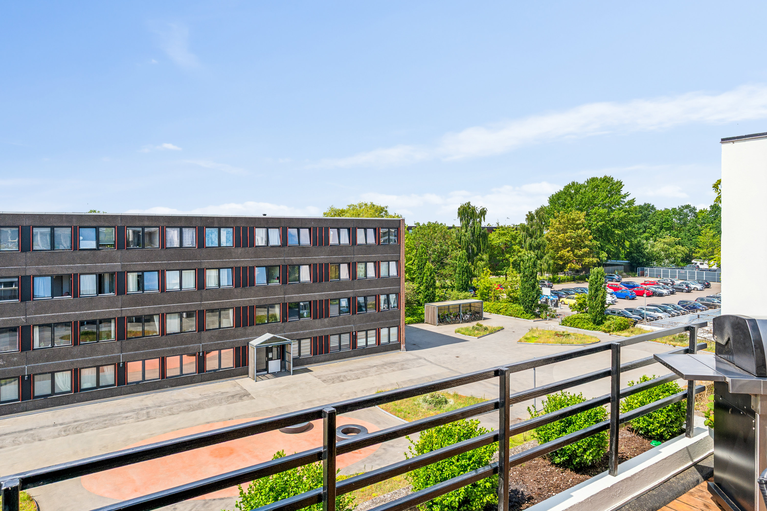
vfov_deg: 56.5
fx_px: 476
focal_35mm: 22
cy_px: 256
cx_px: 384
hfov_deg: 77.7
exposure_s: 1/500
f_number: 6.3
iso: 100
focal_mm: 14.9
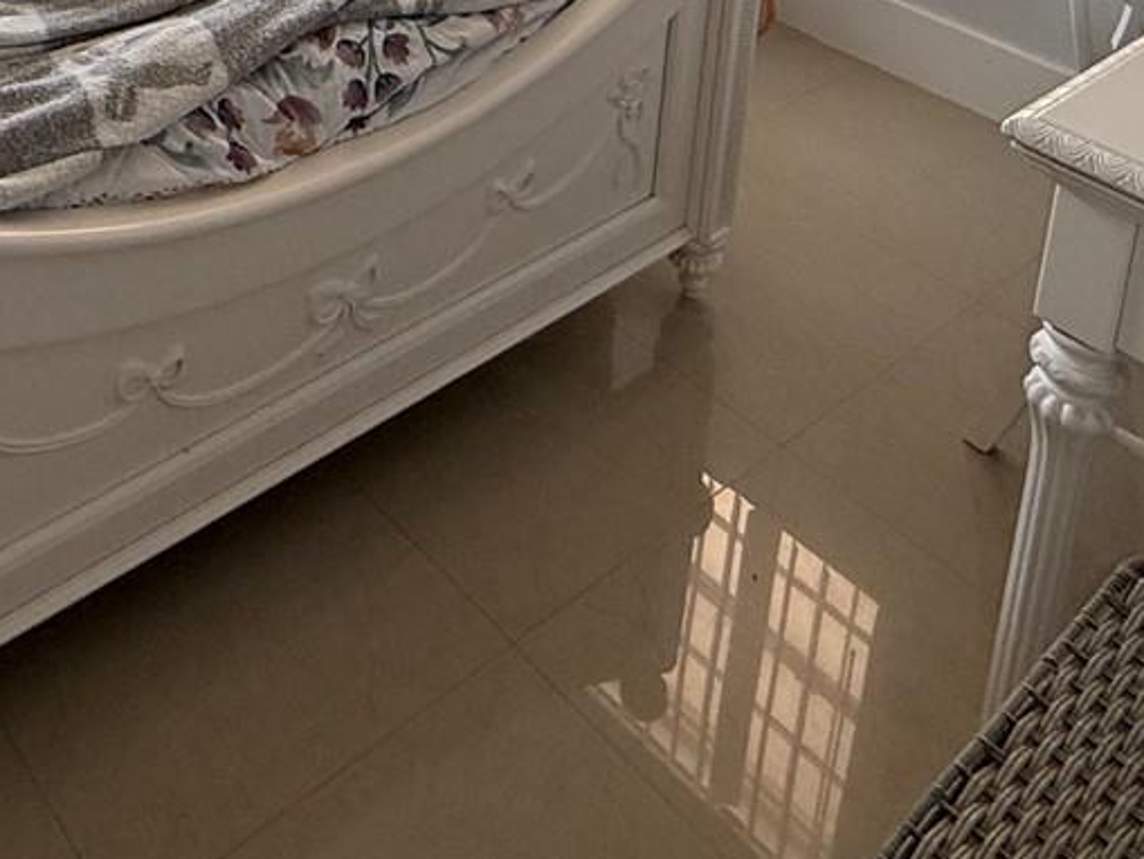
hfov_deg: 41.6
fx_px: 1454
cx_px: 283
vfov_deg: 26.5
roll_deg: -1.8
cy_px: -331
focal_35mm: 44
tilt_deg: -13.4
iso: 125
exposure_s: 1/99
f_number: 2.2
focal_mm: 2.22
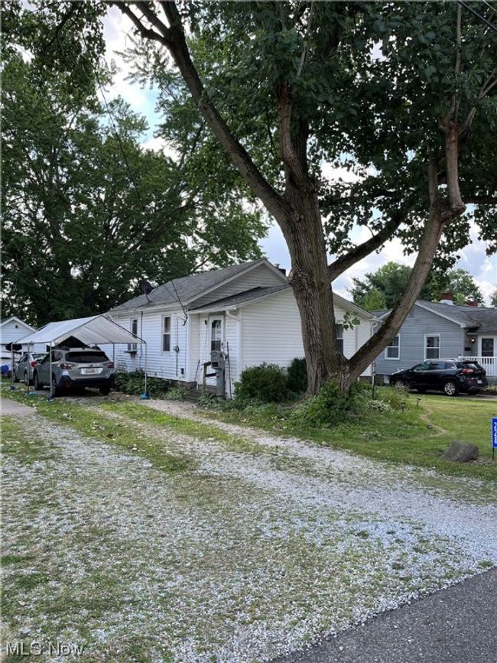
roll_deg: -1.2
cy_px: 332
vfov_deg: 67.3
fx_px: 498
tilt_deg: +0.9
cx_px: 248
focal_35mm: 26
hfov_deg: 53.1
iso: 50
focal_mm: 5.1
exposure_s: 1/737
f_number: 1.6
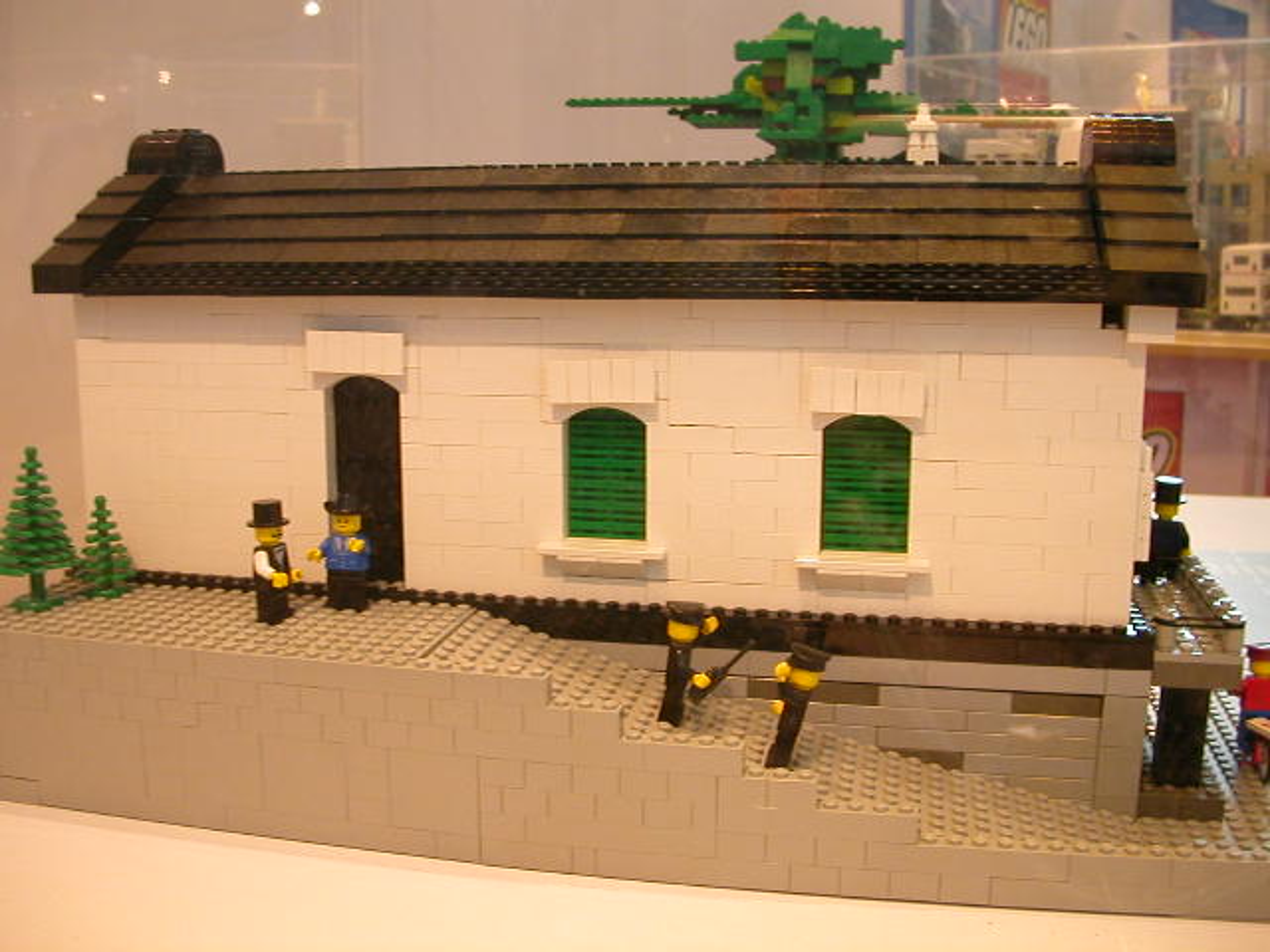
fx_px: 1357
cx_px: 635
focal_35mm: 37
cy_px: 476
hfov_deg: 50.1
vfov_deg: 38.7
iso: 100
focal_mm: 5.6
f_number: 2.7
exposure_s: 1/32.2
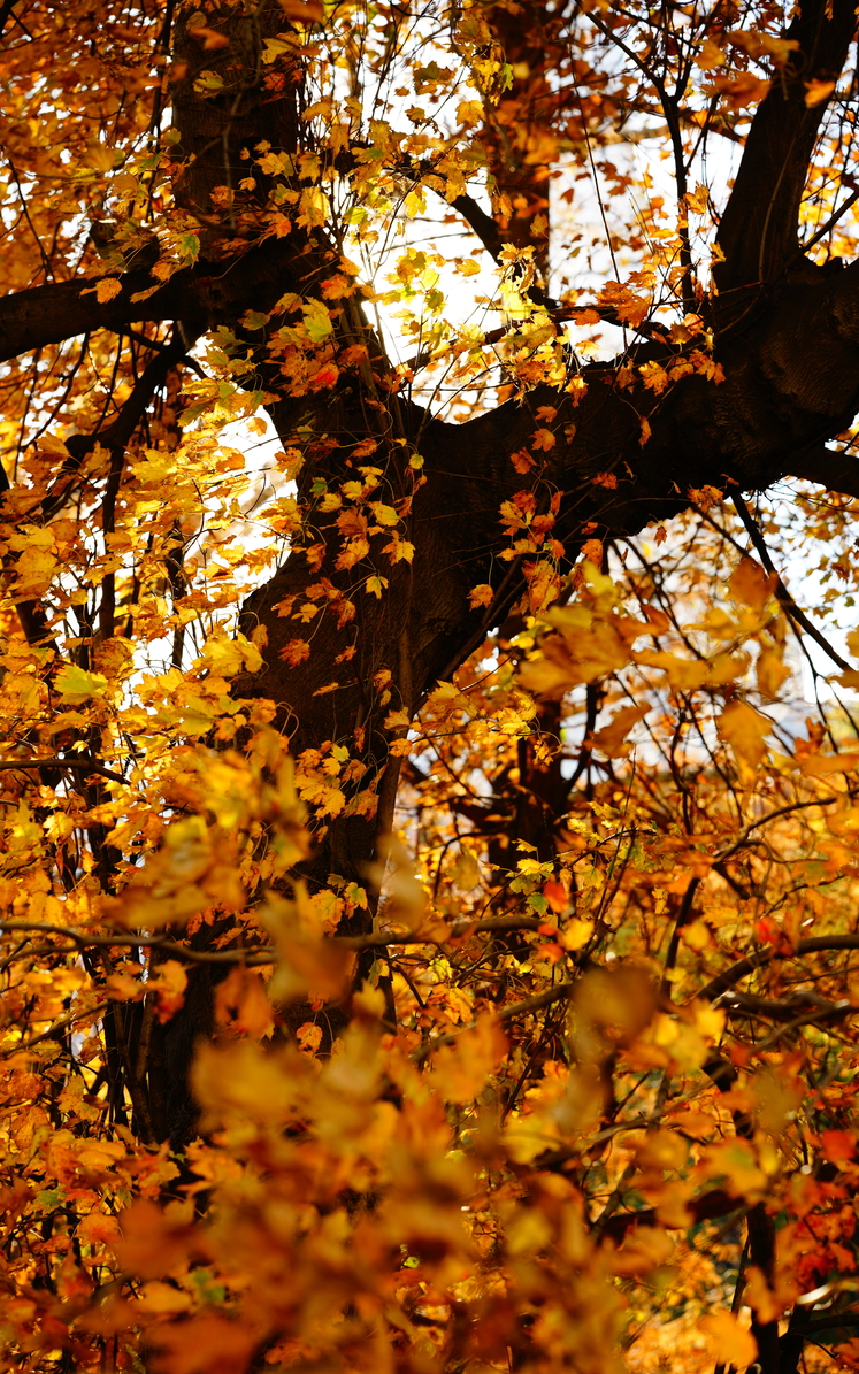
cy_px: 685
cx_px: 411
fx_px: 3258
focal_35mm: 87
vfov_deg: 23.8
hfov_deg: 15.0
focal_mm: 85
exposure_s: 1/200
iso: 100
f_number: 4
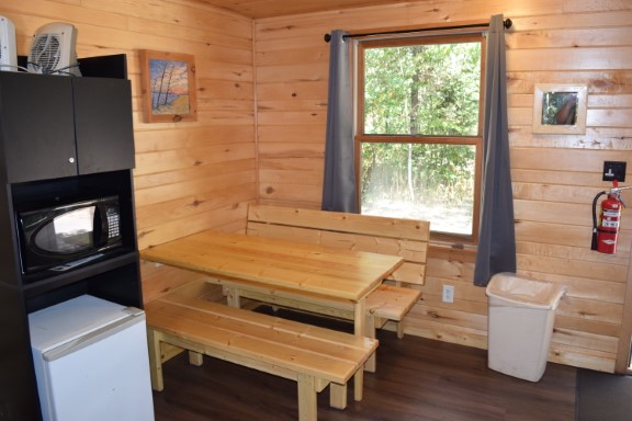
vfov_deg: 47.9
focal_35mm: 27
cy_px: 210
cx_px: 316
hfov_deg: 67.4
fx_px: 474
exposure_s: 1/125
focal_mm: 18
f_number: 5.6
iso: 800
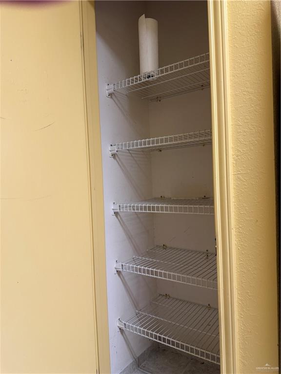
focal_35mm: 24
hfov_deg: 56.8
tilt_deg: -1.8
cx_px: 140
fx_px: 260
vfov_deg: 71.6
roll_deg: +1.7
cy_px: 187
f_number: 1.78
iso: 250
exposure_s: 1/60
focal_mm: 6.76
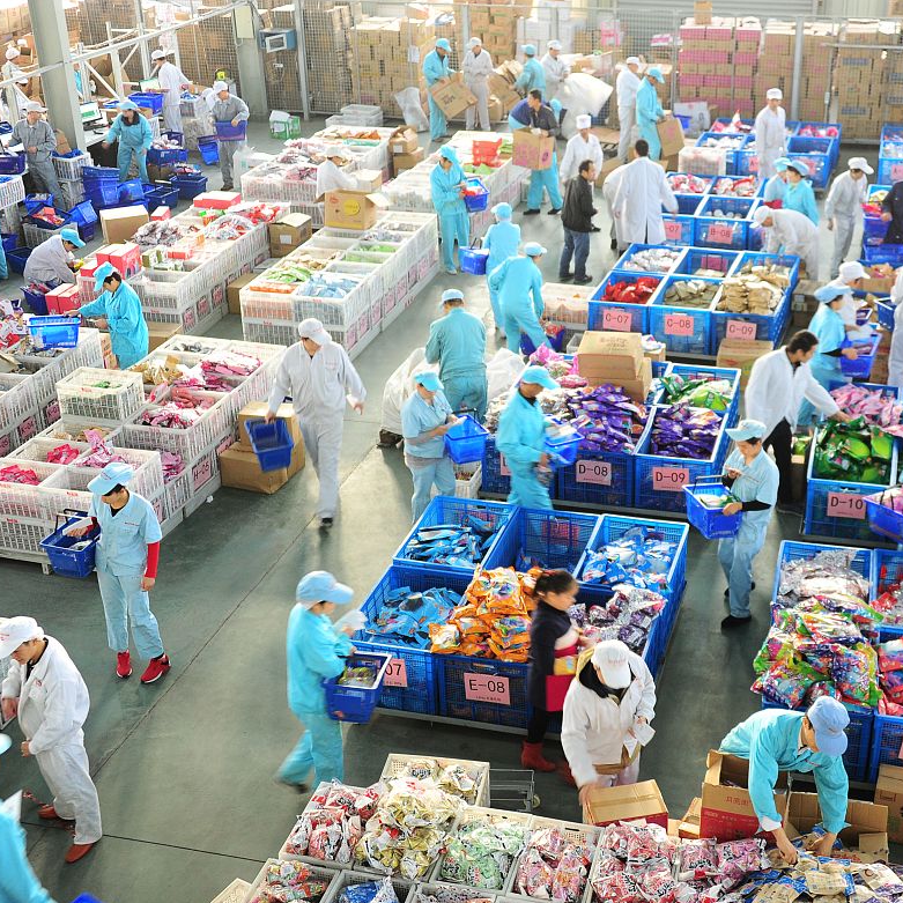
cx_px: 555
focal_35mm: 47
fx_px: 1387
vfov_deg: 36.1
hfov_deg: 35.9
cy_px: 460
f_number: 5.6
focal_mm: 36
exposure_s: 1/30
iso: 1000
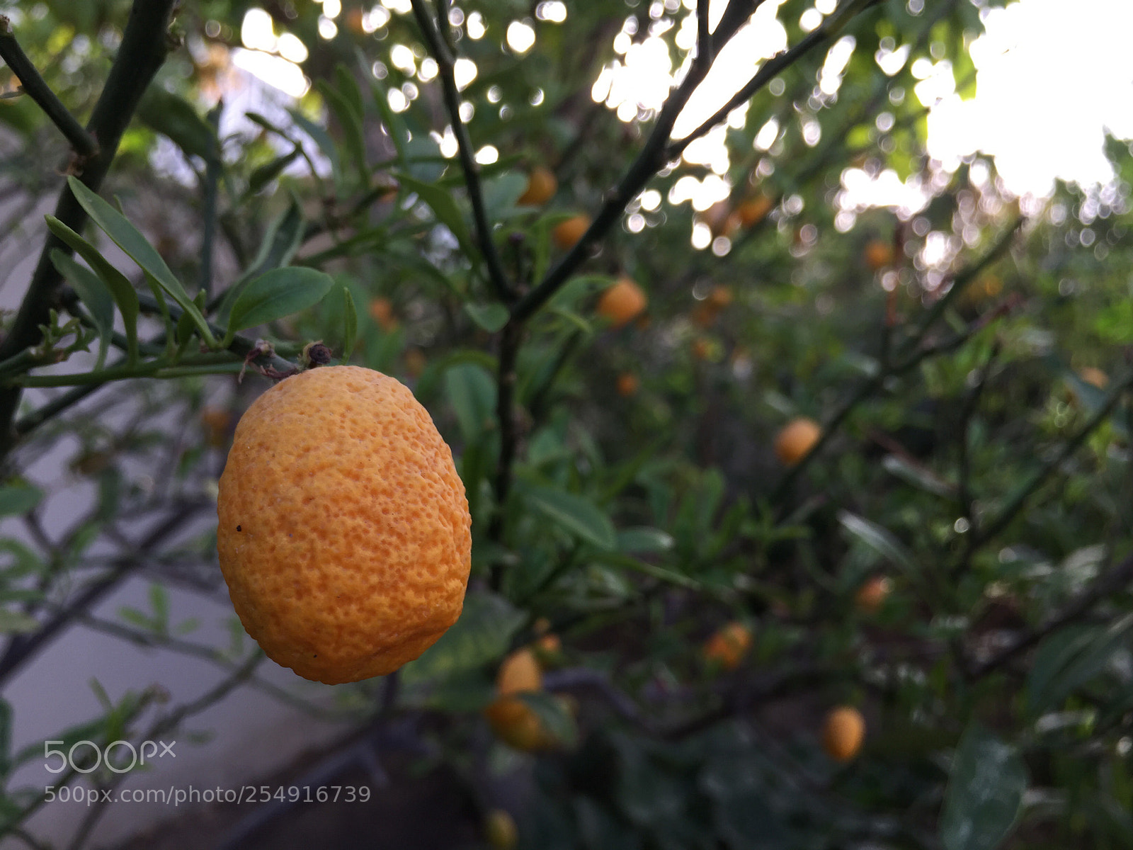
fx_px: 949
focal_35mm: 29
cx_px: 566
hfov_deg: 61.7
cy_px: 425
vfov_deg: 48.2
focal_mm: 4.15
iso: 32
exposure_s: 1/195
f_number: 2.2
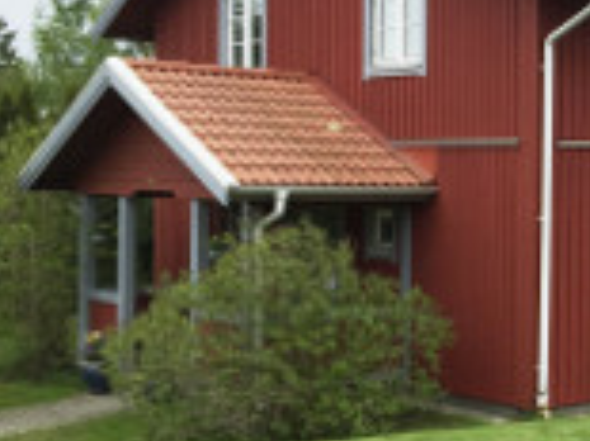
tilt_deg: -1.5
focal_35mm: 75
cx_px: 757
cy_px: 220
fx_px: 1277
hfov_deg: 23.2
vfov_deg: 19.6
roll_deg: -1.3
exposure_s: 1/989
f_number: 2.2
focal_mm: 4.15
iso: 32
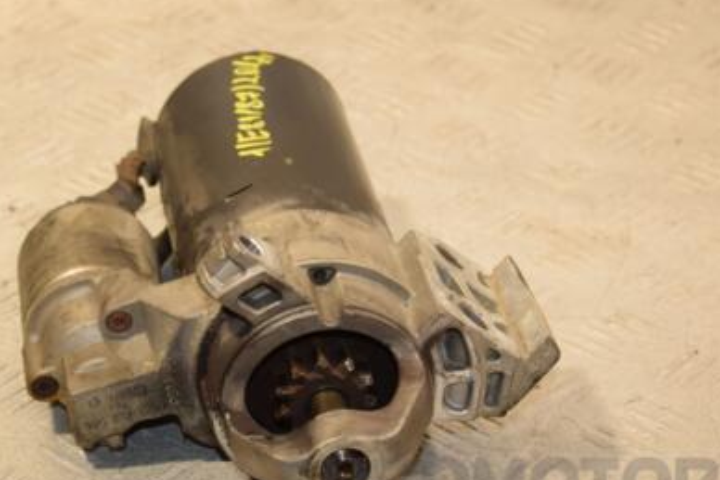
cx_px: 245
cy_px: 239
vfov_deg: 11.8
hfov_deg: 17.6
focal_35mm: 116
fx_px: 2321
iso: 800
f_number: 6.3
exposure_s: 1/200
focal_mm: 50
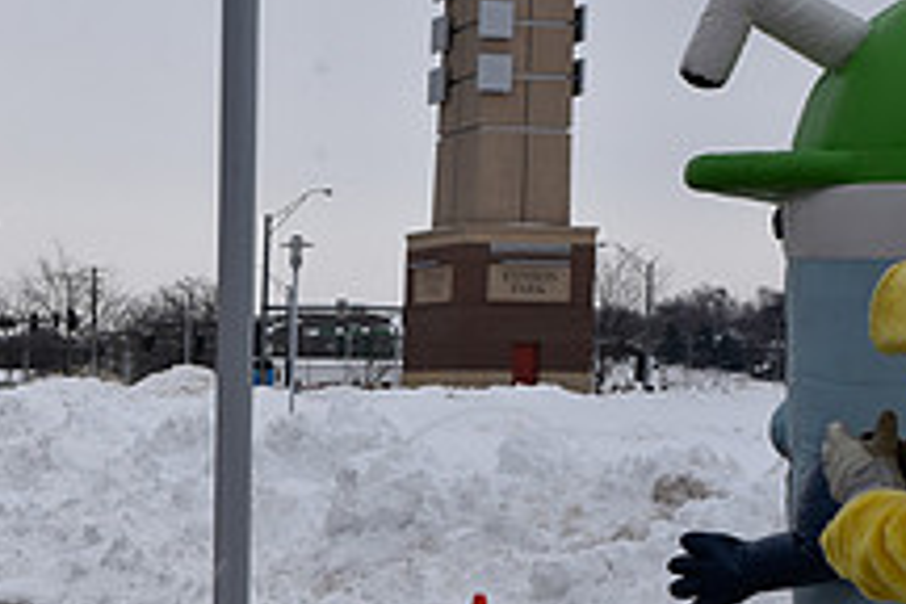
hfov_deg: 22.1
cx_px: -130
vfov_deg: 15.4
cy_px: 677
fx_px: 2164
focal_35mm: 86
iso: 400
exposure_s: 1/500
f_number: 11
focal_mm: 32
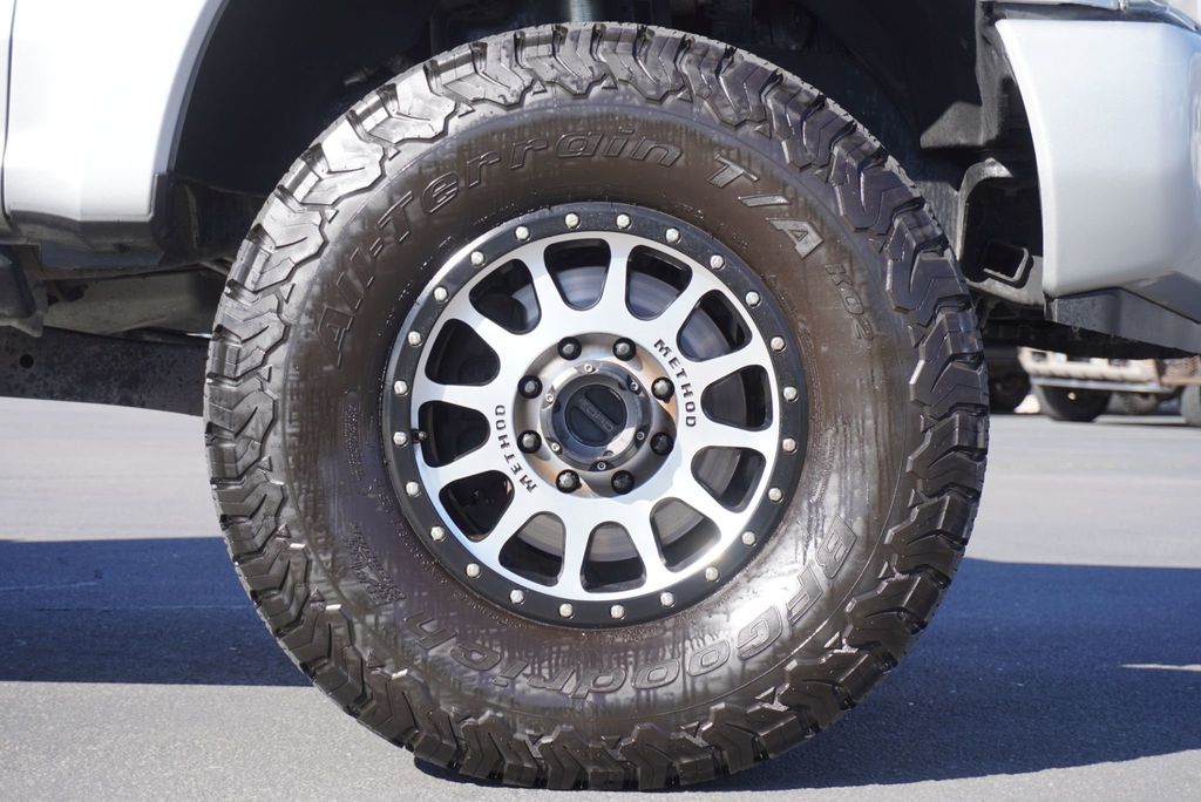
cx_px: 600
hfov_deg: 27.0
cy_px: 401
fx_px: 2503
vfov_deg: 18.2
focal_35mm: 75
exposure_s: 1/160
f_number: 5.6
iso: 100
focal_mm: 50
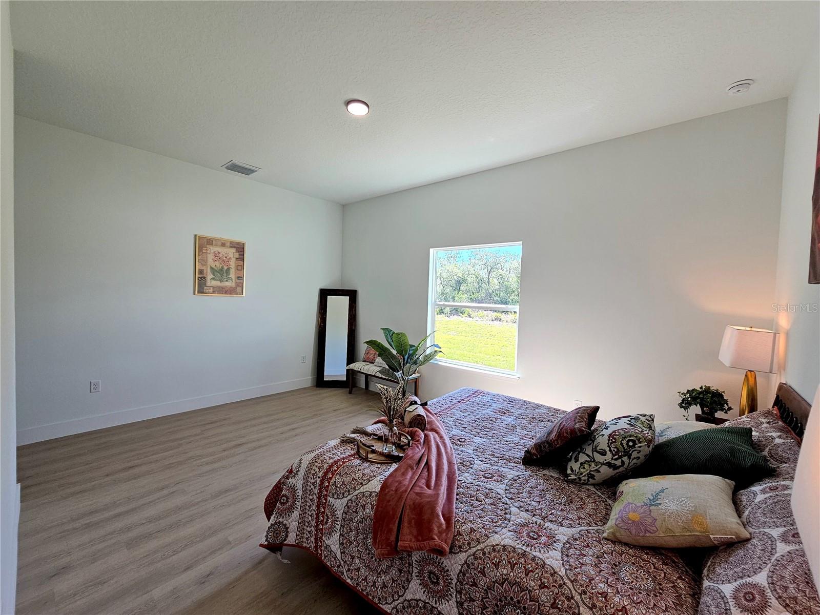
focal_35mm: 13
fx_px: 308
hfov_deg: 106.2
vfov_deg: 89.9
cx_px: 410
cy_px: 308
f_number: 2.2
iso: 50
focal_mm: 2.2
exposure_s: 1/120
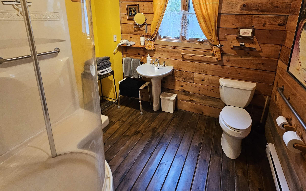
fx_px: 142
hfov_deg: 94.0
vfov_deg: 66.1
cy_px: 63
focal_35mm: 17
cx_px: 169
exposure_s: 1/60
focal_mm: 2.2
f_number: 2.2
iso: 320
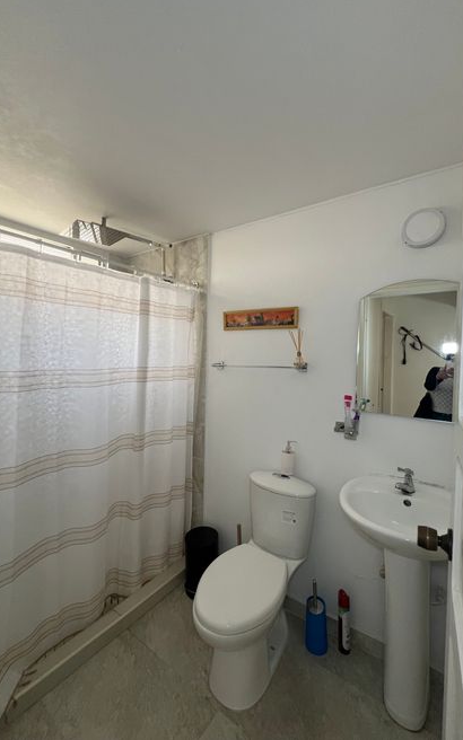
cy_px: 365
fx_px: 283
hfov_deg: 78.6
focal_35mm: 14
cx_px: 238
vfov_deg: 105.3
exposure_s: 1/120
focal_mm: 1.57
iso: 125
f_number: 1.8
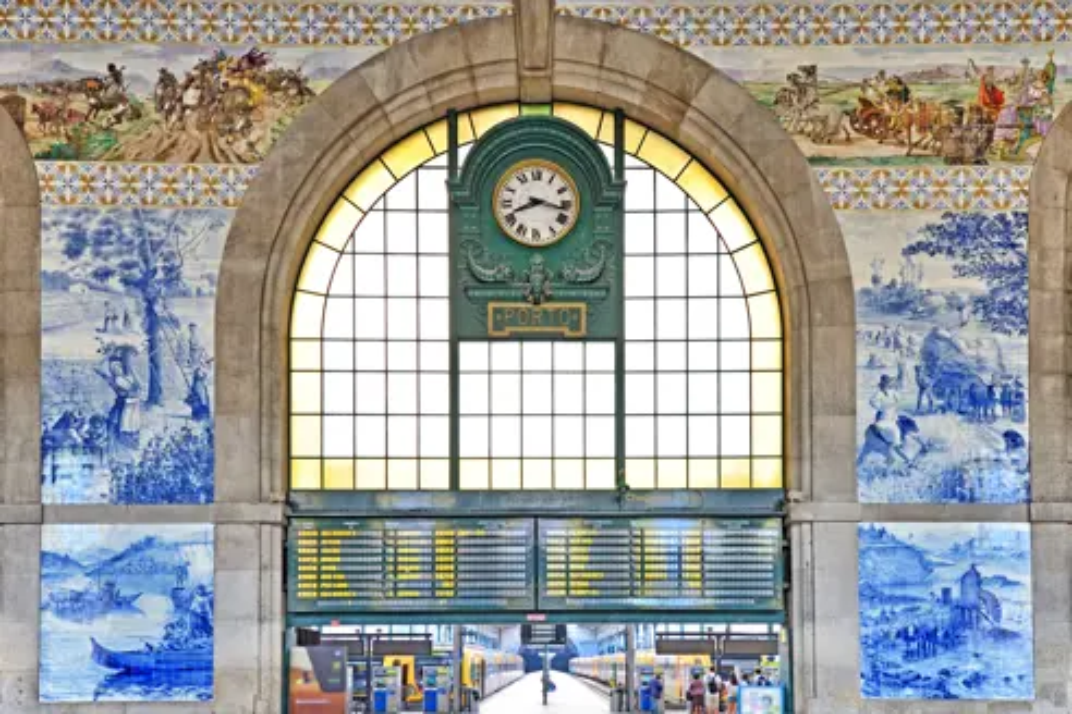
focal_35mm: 16
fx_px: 476
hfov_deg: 96.7
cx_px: 536
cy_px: 357
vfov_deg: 73.7
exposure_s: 1/10
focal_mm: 16
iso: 100
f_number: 7.1
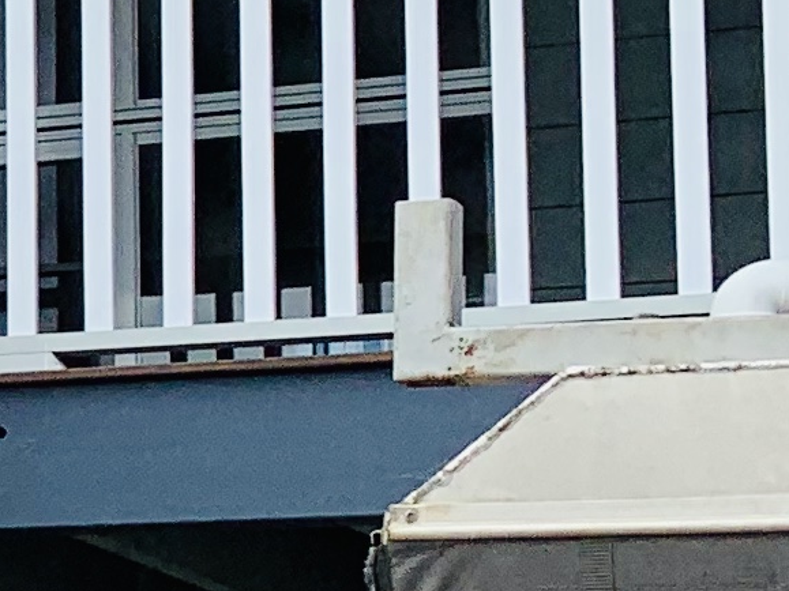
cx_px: -1687
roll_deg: -2.6
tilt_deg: +7.3
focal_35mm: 181
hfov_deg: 8.7
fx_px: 4125
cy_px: 456
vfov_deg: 8.2
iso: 25
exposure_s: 1/2257
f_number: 1.8
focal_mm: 4.25
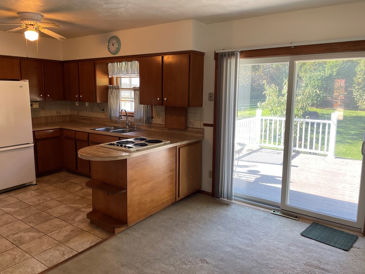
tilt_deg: -8.0
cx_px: 184
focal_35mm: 27
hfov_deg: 65.3
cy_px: 132
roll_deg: -0.5
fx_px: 285
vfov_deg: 51.4
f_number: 1.6
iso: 125
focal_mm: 4.2
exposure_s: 1/120
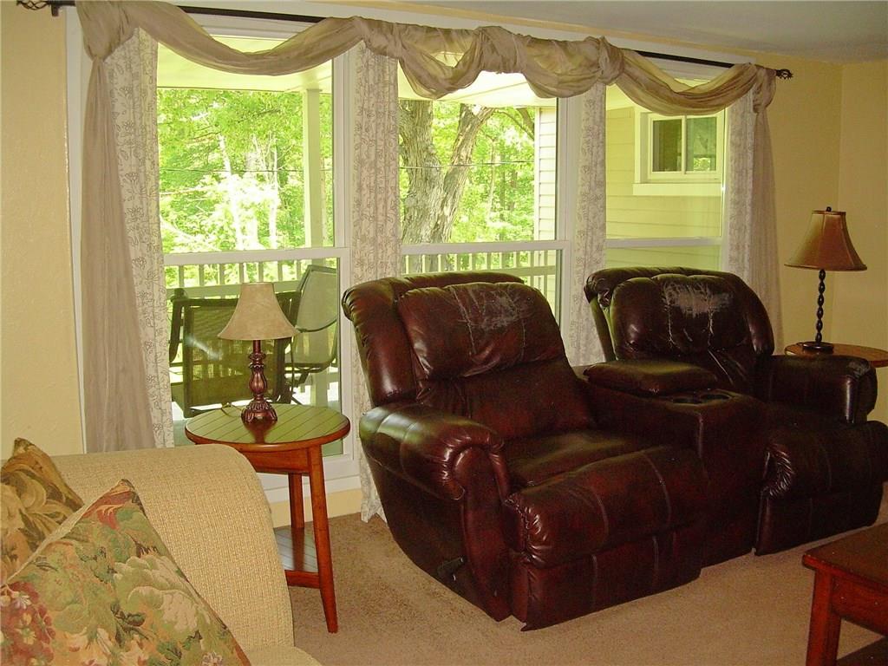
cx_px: 444
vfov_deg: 37.7
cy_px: 333
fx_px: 975
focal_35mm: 38
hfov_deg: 49.0
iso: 154
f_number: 2.8
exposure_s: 1/60
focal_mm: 6.3
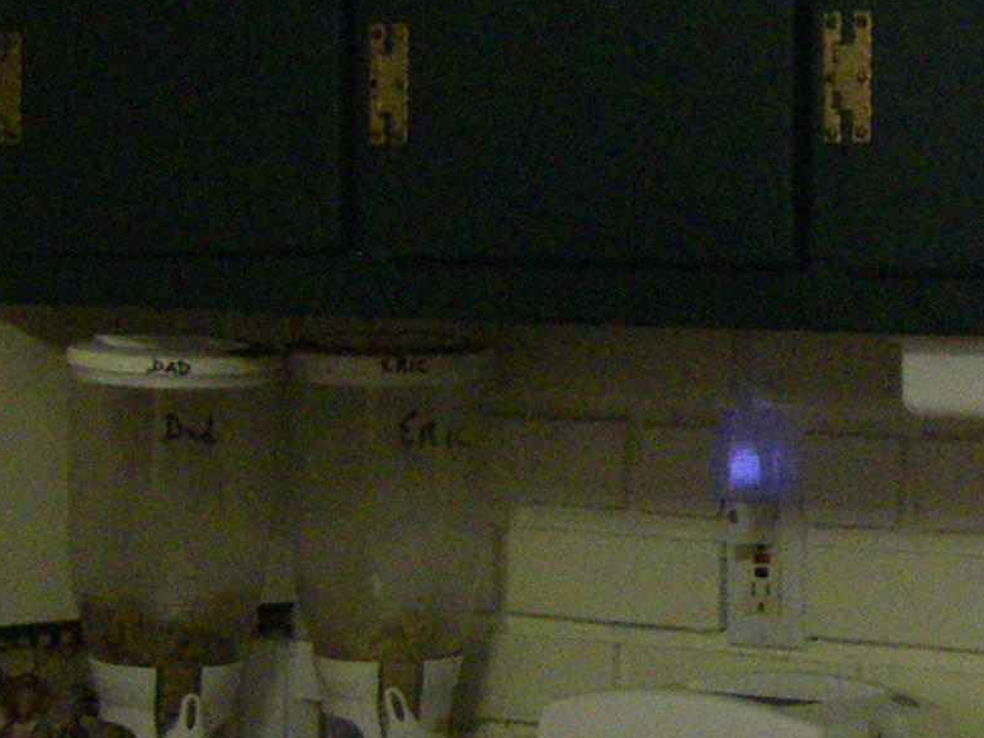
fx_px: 4179
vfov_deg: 10.1
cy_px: 264
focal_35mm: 147
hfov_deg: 13.1
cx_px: 1117
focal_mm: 6.3
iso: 500
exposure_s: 1/50
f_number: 3.5
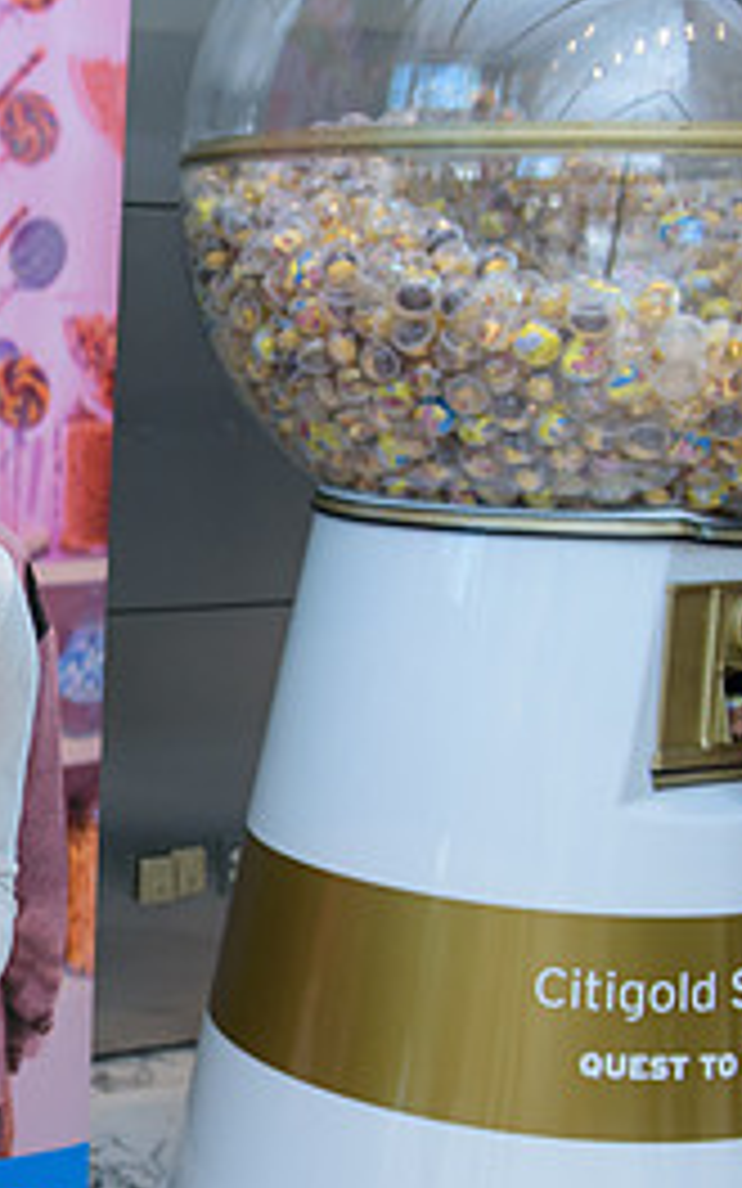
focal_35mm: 65
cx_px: -297
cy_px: 709
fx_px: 2103
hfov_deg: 18.3
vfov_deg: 31.4
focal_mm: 29
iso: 800
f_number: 3.2
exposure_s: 1/200
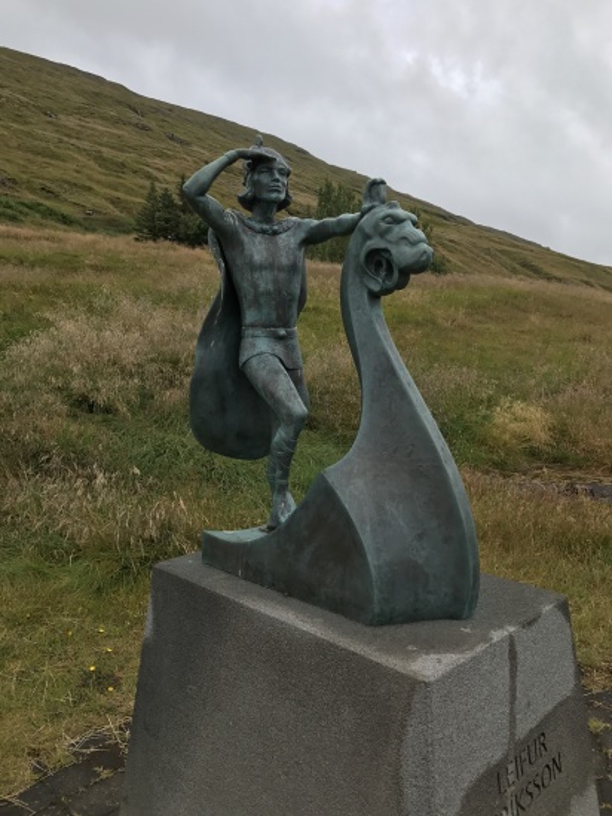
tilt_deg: -3.6
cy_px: 408
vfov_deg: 63.4
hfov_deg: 49.8
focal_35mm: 28
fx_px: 660
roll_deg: -0.8
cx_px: 306
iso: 20
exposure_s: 1/870
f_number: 1.8
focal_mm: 3.99
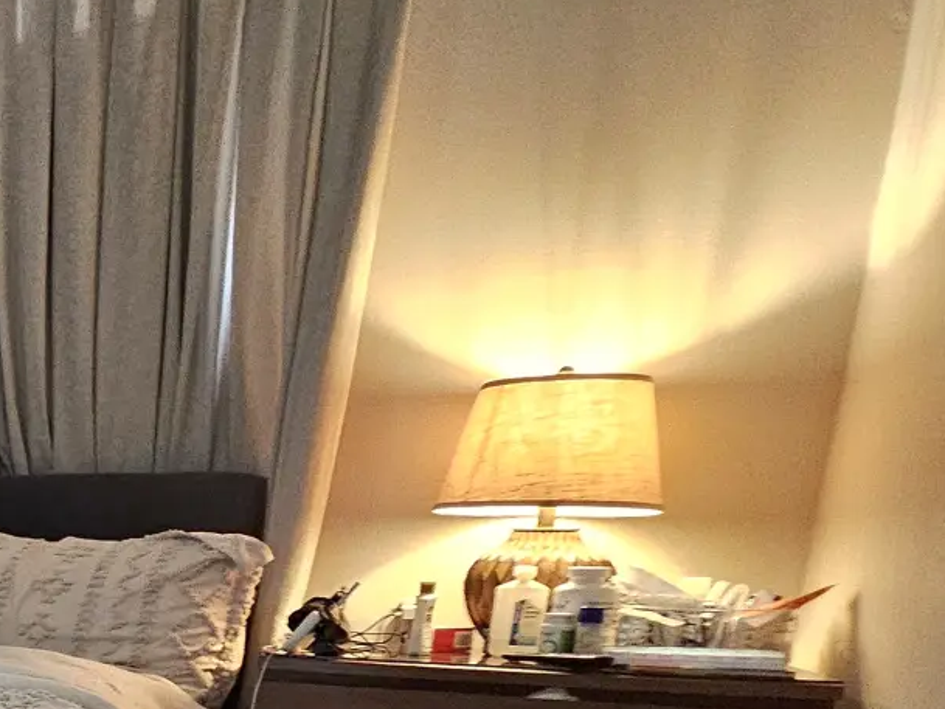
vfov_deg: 31.6
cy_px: 757
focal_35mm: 41
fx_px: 1120
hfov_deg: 28.6
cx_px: -481
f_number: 2.2
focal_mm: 2.2
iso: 640
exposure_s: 1/30
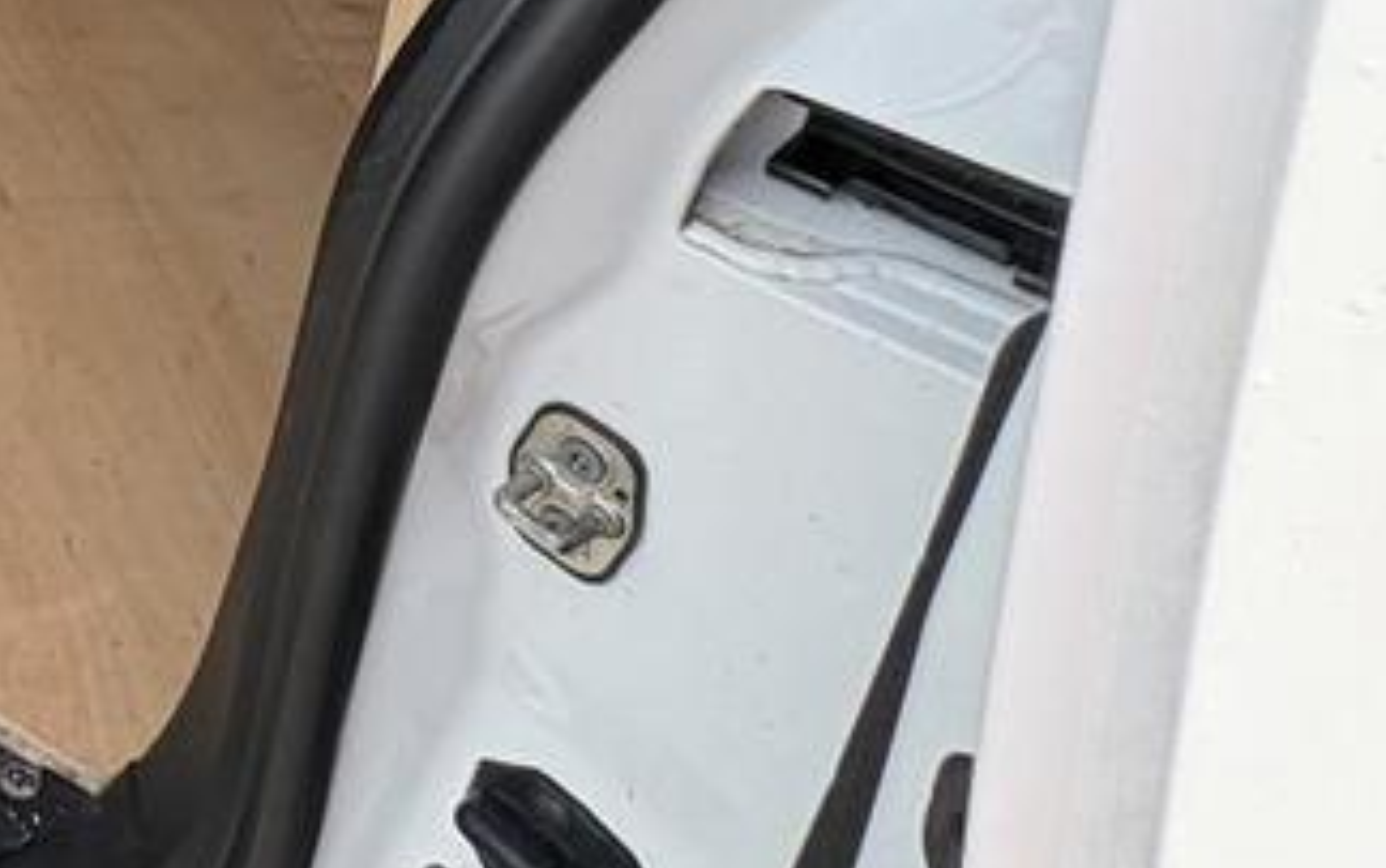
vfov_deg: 25.9
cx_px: -492
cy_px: -316
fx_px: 1550
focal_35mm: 41
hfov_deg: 32.9
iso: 64
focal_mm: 2.22
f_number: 2.2
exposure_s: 1/160
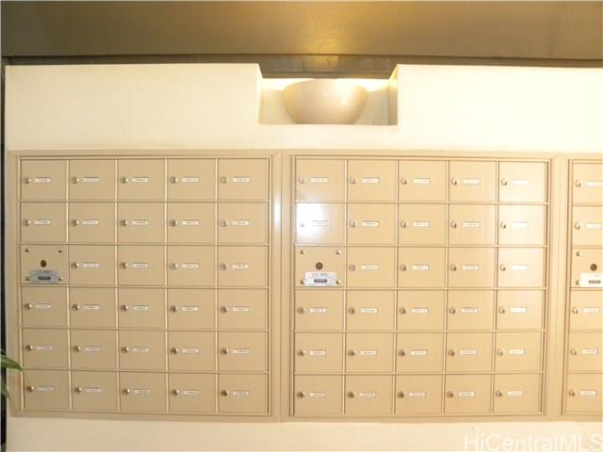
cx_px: 302
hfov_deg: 61.7
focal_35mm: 29
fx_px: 505
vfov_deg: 48.2
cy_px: 226
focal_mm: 5.2
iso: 400
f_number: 2.8
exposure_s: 1/34.2
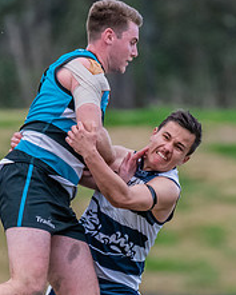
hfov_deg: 1.0
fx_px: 13881
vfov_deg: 1.2
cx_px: 141
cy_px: 258
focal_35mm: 1591
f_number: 6.3
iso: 3200
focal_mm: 550
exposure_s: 1/2000
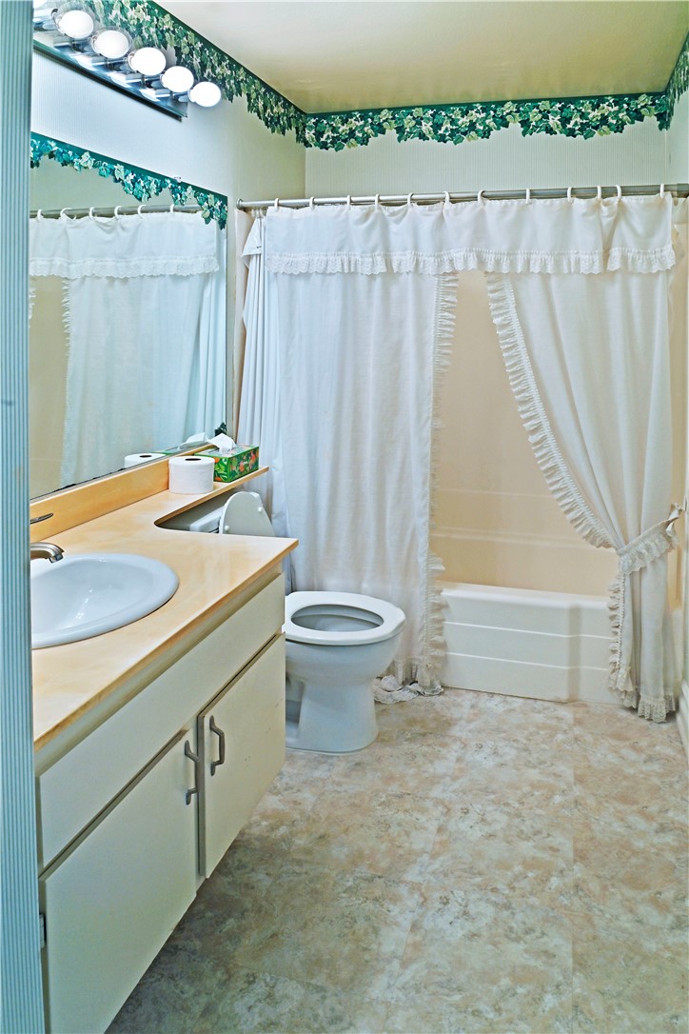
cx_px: 344
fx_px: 689
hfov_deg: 53.1
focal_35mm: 24
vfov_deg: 73.7
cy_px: 517
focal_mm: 24
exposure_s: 1/6
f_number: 11
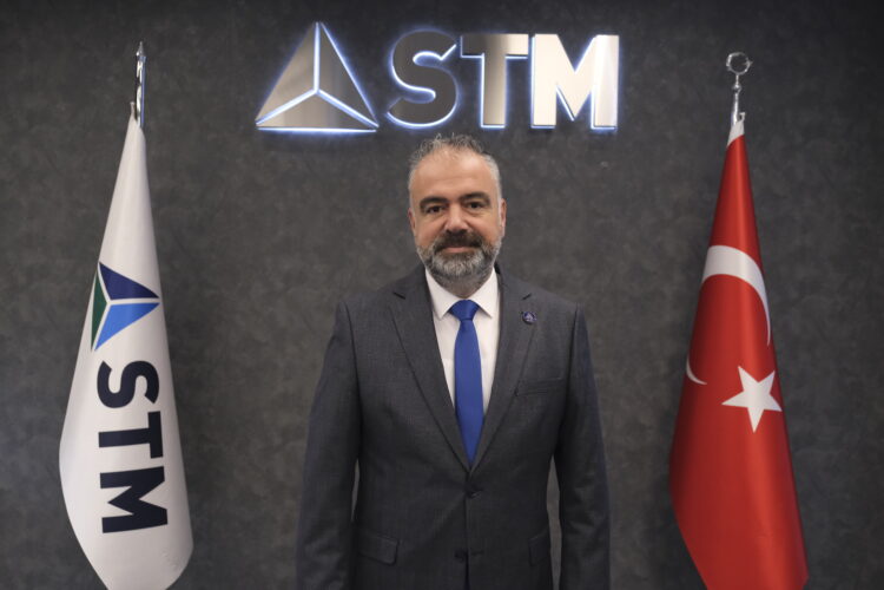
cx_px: 442
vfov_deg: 37.9
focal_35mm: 35
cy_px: 295
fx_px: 859
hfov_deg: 54.4
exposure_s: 1/320
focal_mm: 23.4
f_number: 3.6
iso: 3200
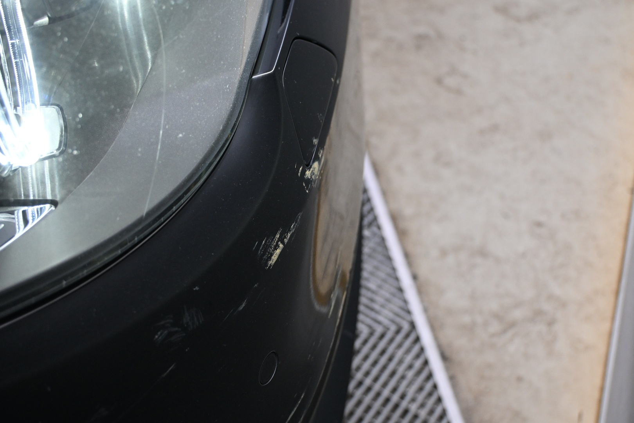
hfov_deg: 38.9
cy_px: 212
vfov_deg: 26.5
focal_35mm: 51
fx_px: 898
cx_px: 317
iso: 1000
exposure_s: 1/125
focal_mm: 34
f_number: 5
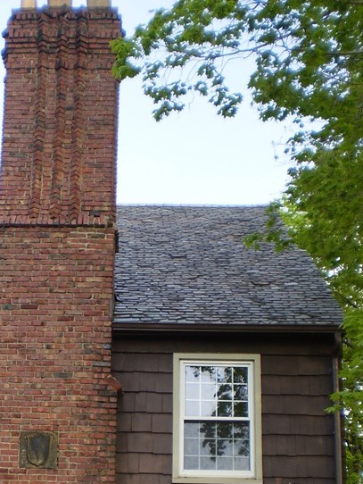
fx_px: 950
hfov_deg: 21.4
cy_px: 381
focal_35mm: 68
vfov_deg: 28.0
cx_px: 71
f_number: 3.1
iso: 64
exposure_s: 1/200
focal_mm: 6.3
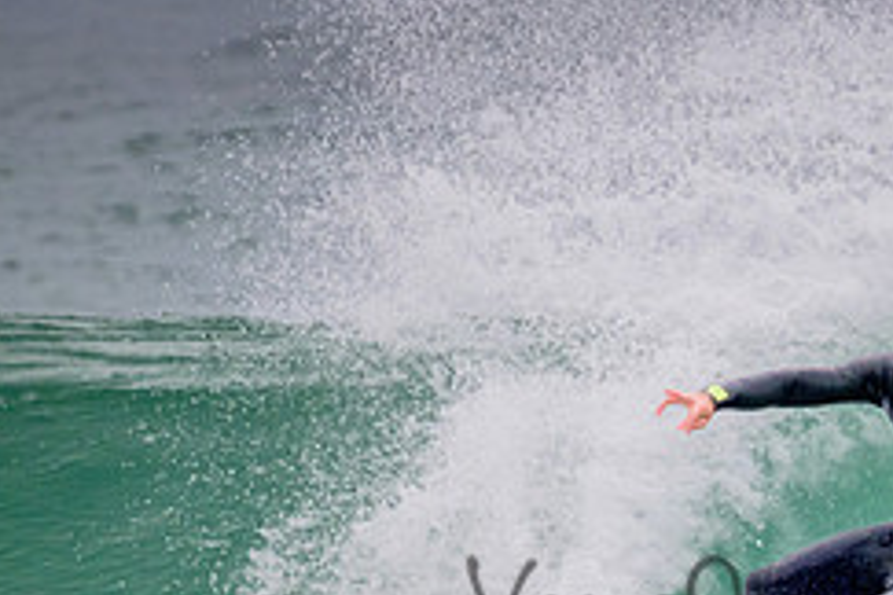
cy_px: 582
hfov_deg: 1.1
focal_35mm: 1912
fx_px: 47425
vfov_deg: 0.7
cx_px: 845
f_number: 11
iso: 2800
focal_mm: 800
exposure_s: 1/1600
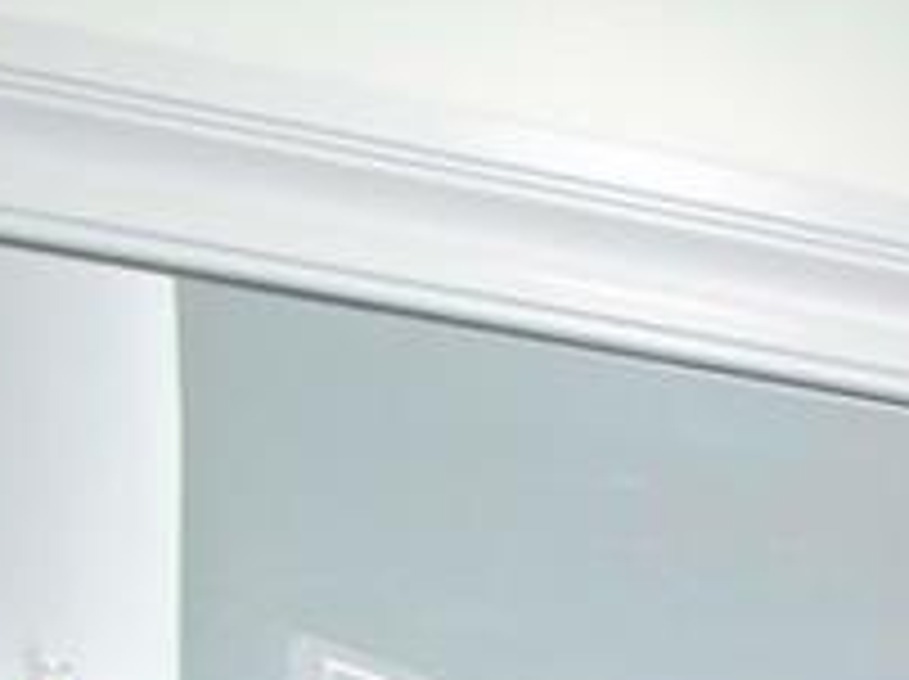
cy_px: 1851
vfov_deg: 9.7
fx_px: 3300
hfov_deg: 9.6
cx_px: 3110
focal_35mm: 126
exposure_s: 1/125
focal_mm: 11
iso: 640
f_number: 4
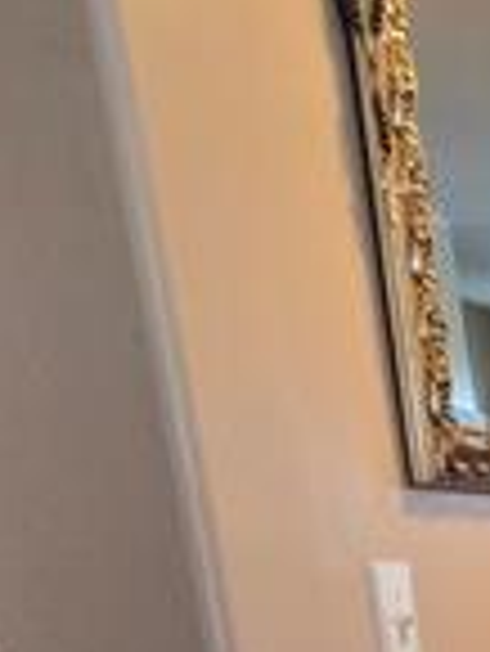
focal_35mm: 69
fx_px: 1300
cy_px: 926
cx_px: 1065
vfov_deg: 23.5
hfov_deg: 15.5
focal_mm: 2.2
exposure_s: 1/60
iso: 160
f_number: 2.2
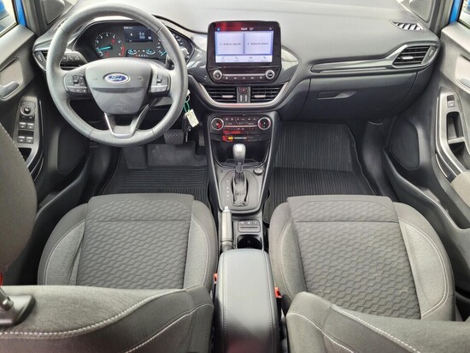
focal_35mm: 26
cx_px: 235
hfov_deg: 67.3
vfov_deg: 53.1
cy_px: 176
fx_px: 353
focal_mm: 5.4
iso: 125
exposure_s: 1/100
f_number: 1.8
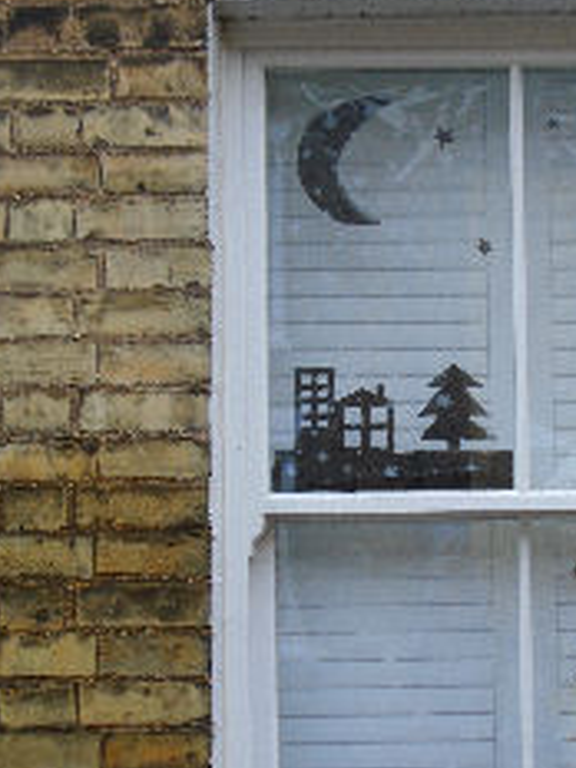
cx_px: 495
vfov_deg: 30.1
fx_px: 1420
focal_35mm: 64
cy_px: 497
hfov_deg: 22.5
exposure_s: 1/50
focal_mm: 6.4
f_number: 3.8
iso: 100
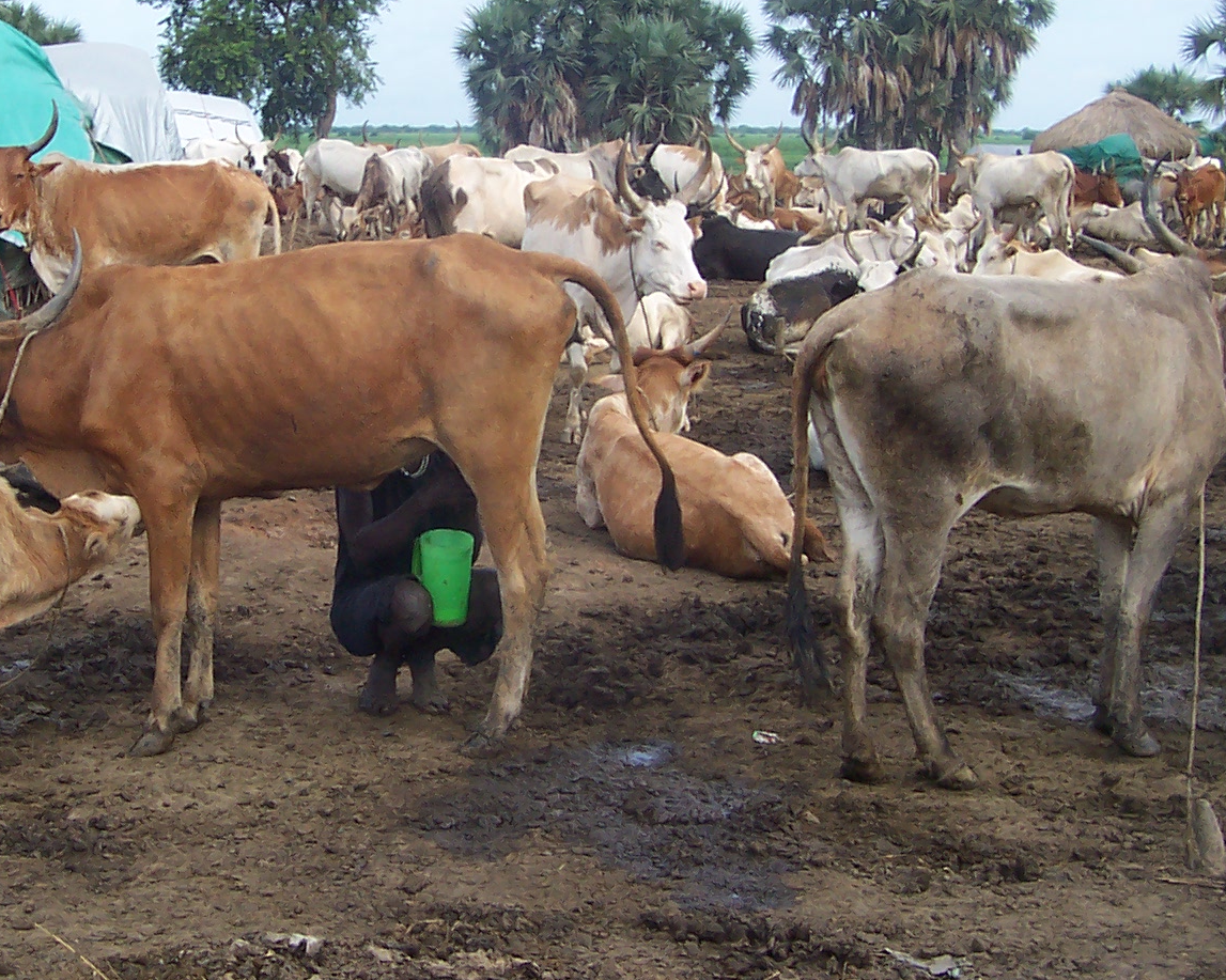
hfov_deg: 29.4
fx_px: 2322
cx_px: 406
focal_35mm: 64
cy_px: 362
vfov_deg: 23.8
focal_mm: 5.6
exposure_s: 1/180
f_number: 5.6
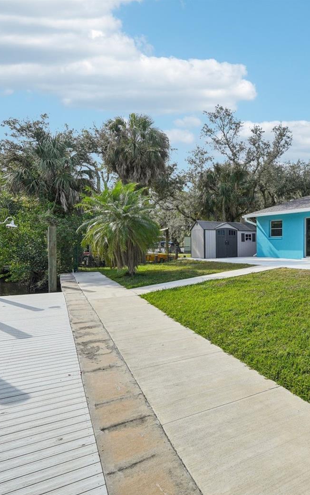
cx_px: 323
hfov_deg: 41.5
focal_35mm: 25
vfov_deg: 72.5
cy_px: 252
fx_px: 338
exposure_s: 1/4000
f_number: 4.5
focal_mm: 16
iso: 400
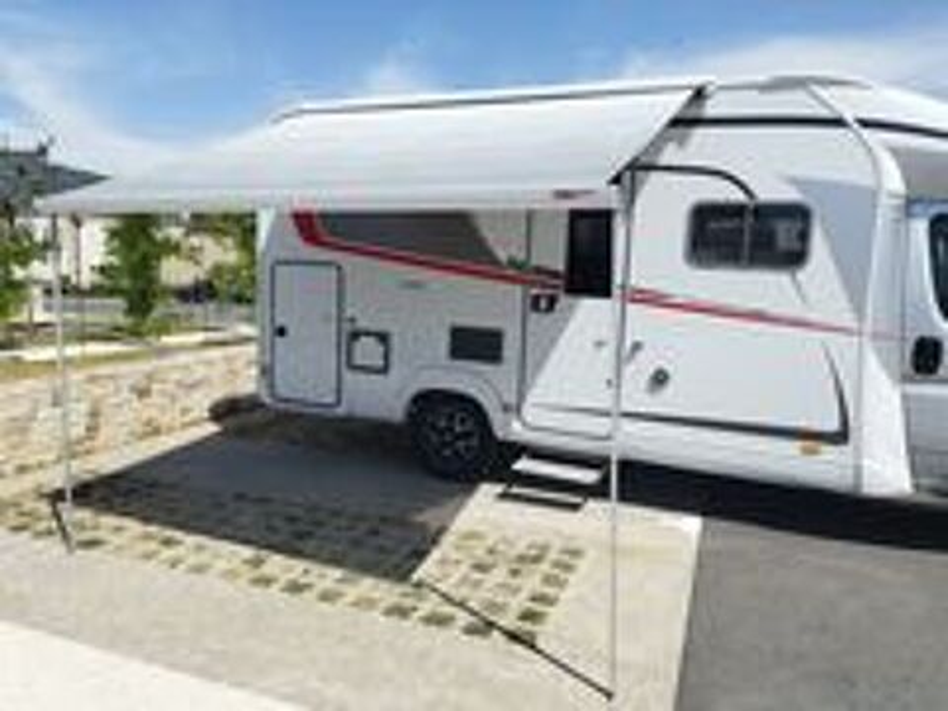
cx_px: 474
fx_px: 657
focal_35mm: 24
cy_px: 356
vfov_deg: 56.8
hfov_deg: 71.6
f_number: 1.89
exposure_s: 1/899
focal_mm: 5.89
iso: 50
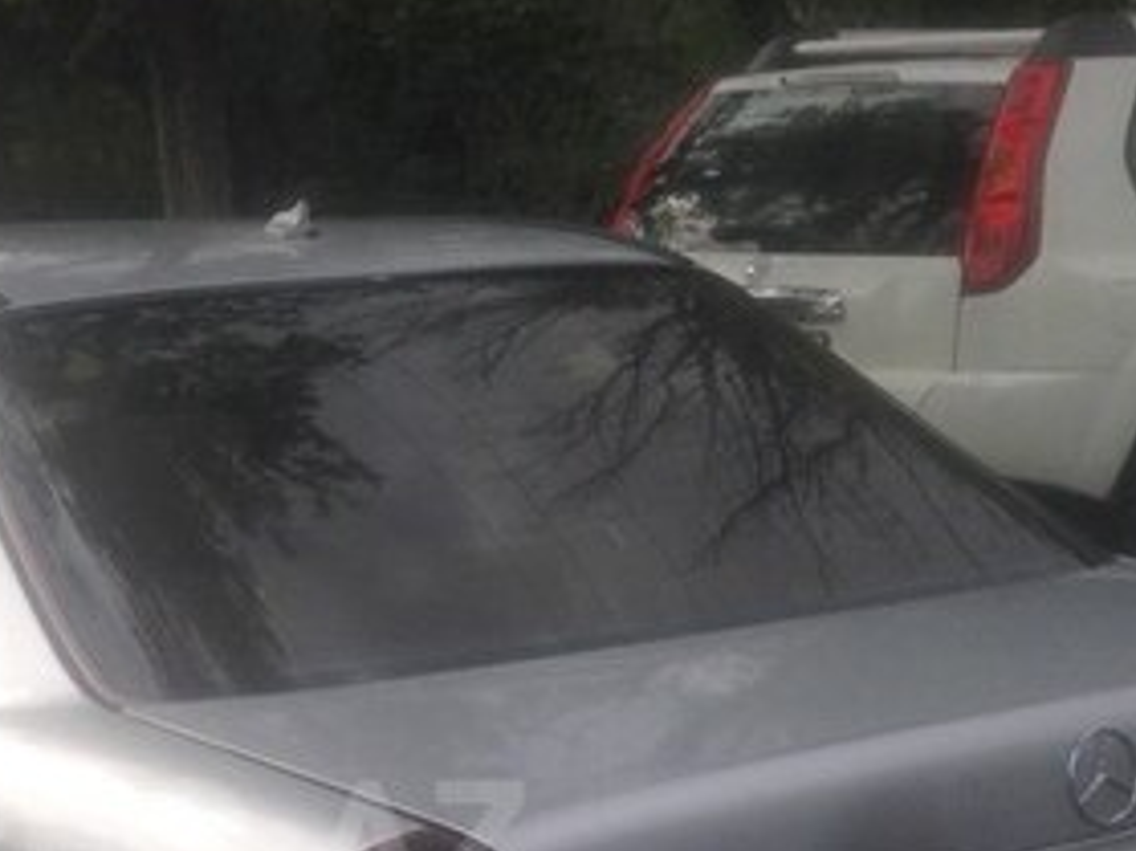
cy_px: 841
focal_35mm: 78
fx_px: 2559
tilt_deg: -14.9
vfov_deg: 18.4
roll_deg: -0.1
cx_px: 110
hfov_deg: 24.3
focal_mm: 4.12
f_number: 2.4
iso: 50
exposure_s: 1/1106
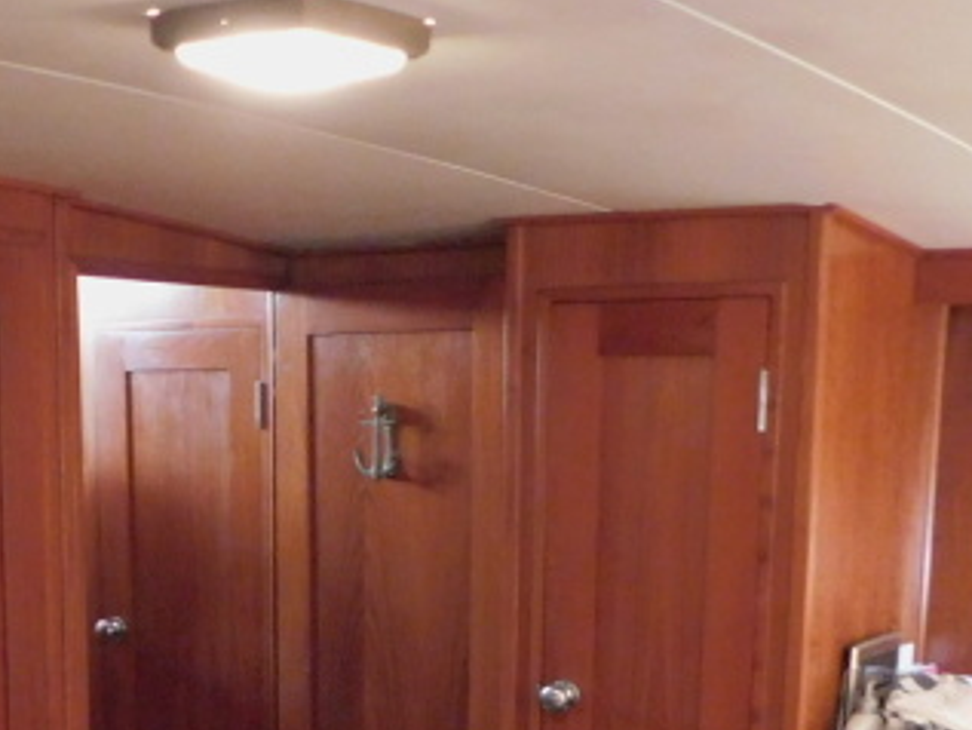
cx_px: 288
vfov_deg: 24.2
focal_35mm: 58
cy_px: 712
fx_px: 1629
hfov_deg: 32.8
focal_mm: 4
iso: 800
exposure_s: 1/4
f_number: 3
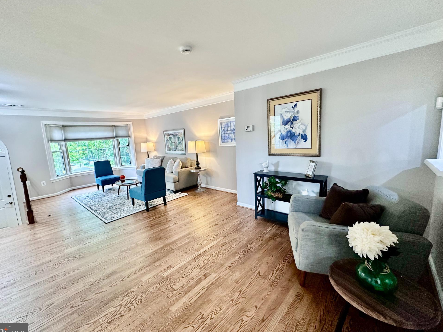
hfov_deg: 98.0
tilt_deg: -7.6
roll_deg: +2.9
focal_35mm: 15
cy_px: 164
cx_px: 207
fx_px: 192
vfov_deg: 81.8
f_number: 2.2
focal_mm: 2.22
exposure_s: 1/60
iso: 250
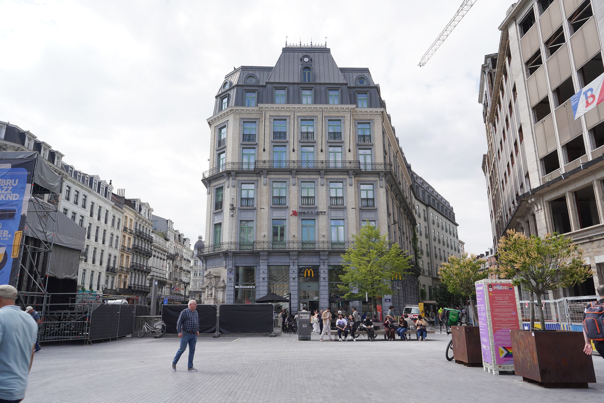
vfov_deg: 53.1
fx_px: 403
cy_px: 202
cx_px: 302
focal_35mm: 24
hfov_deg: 73.7
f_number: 11
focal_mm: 24
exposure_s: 1/100
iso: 100
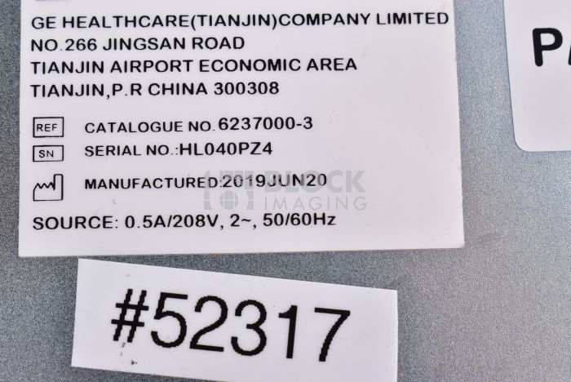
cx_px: 286
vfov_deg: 16.6
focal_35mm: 82
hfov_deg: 24.6
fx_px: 1310
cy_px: 191
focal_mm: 55
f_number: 11
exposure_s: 1/125
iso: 400
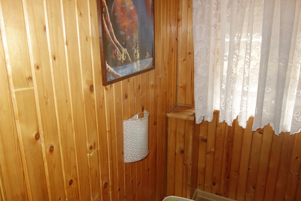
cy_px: 100
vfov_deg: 46.4
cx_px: 150
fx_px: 234
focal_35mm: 28
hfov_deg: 65.5
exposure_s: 1/30
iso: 125
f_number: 1.8
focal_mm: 10.4
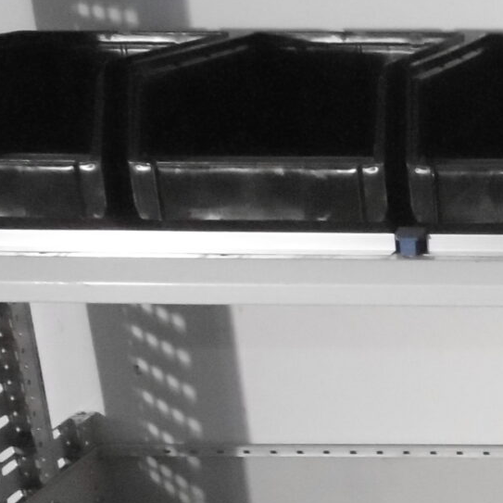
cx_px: 839
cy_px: 552
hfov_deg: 15.5
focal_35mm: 100
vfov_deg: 16.9
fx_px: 1644
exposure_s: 1/125
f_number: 3.1
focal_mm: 4.3
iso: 800
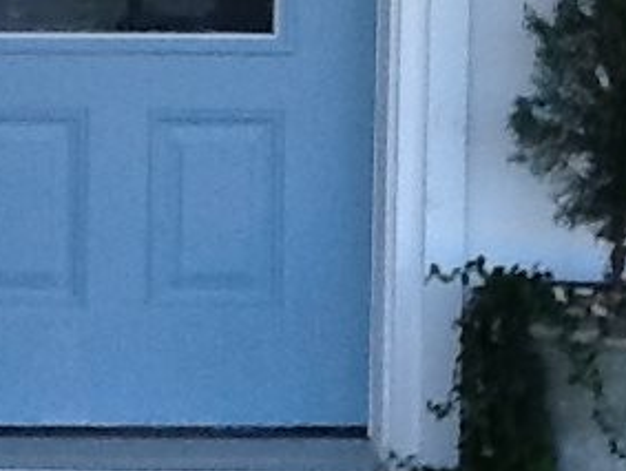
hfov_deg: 13.1
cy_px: -161
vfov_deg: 9.8
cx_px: 20
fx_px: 2698
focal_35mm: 149
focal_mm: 2.03
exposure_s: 1/156
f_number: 2.4
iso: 40
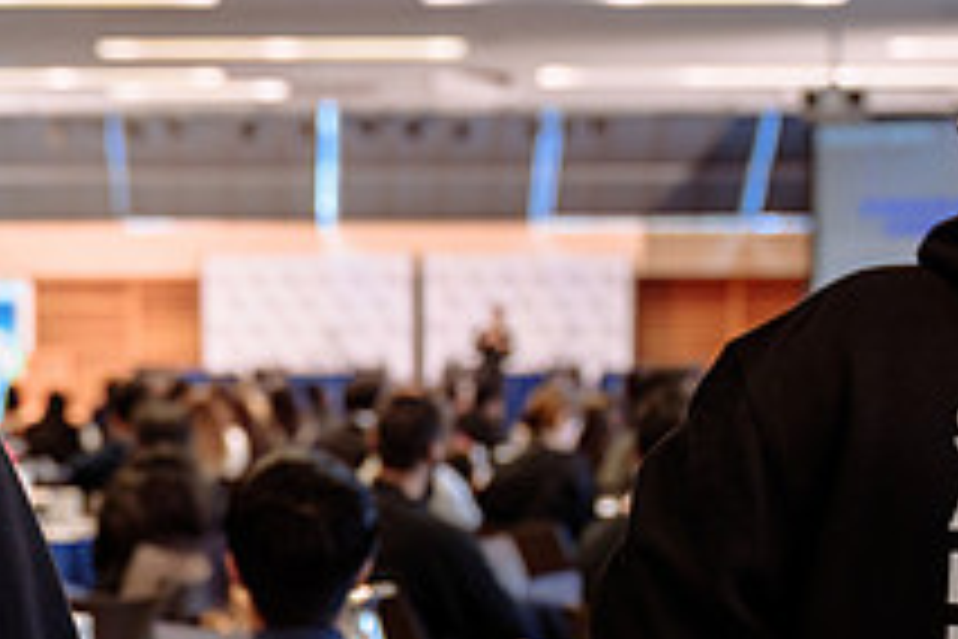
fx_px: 2821
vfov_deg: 12.9
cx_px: 400
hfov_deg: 19.3
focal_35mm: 106
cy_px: 466
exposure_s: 1/100
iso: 500
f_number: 2.8
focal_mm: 39
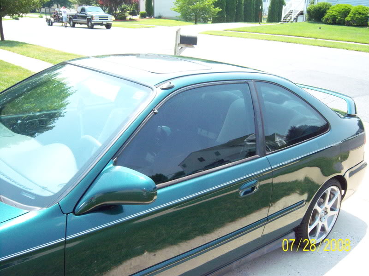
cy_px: 138
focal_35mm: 36
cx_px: 184
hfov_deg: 51.4
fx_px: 384
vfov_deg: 39.7
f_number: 4.8
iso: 400
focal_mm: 7.5
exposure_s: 1/500
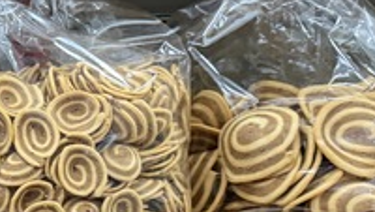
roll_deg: +0.4
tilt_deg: +1.8
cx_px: -114
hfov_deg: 20.6
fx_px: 936
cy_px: 184
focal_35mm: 94
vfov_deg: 12.8
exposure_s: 1/40
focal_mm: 6.76
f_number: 1.78
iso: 640
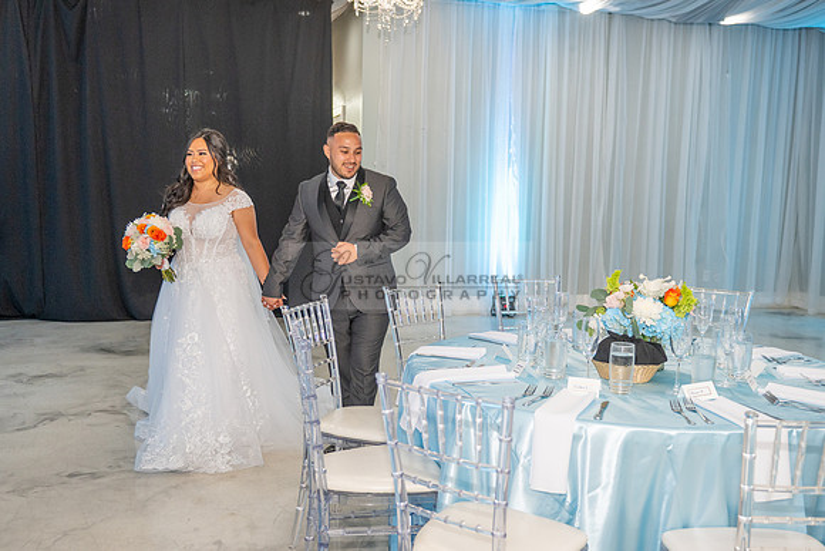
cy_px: 296
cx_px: 400
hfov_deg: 50.5
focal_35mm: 38
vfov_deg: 35.0
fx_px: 874
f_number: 3.2
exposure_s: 1/160
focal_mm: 28
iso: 800
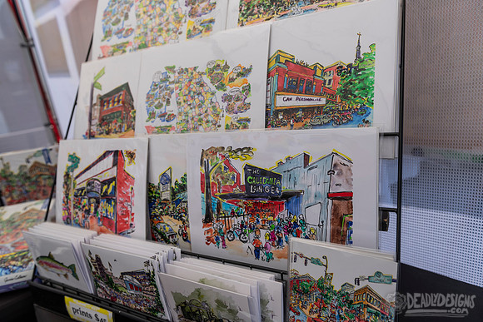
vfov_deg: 53.2
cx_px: 242
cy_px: 161
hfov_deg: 73.7
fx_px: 322
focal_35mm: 24
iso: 50
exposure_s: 1/400
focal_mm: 24
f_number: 4
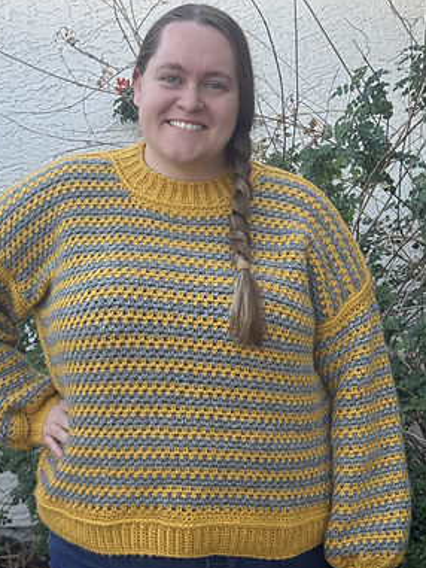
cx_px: 163
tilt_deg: -10.3
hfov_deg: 23.2
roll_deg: +0.8
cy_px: 331
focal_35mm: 63
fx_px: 1033
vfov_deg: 30.7
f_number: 1.78
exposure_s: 1/245
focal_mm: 6.76
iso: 64
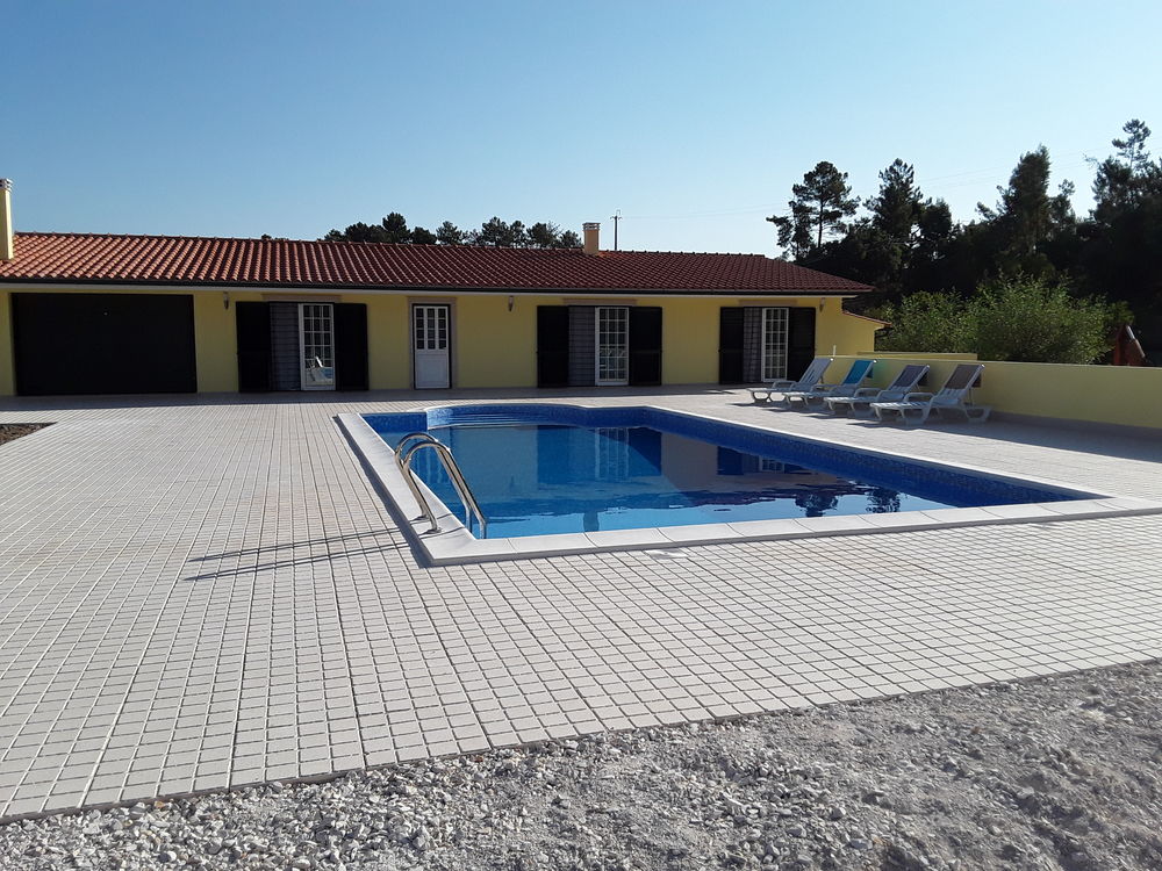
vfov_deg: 51.4
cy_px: 436
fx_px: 906
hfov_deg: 65.3
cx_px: 581
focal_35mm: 27
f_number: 1.9
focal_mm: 2.91
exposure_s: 1/2387
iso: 40
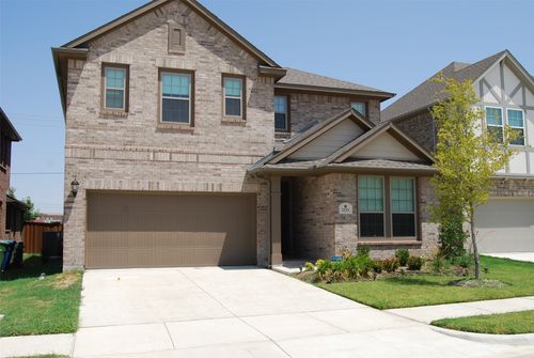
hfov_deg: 53.1
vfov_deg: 37.0
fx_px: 535
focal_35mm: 36
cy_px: 179
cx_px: 267
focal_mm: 24
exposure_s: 1/250
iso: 100
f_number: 8
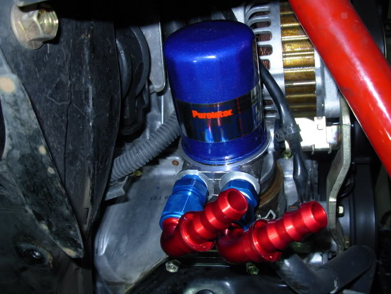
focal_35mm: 38
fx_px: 429
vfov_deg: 37.7
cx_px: 196
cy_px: 147
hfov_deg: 49.0
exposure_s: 1/32
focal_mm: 6.3
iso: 50
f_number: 2.9
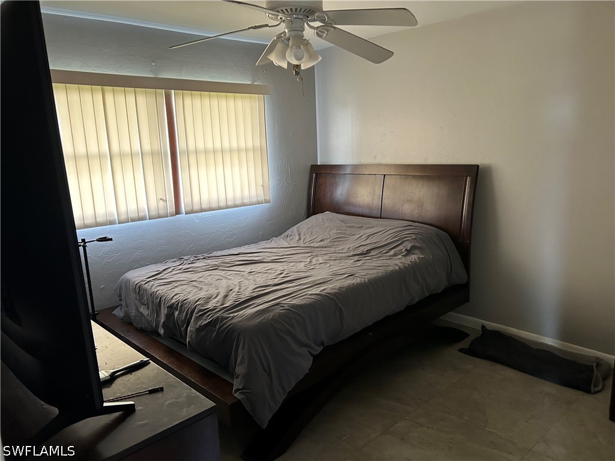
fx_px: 462
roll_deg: +2.6
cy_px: 230
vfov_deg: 53.1
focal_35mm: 26
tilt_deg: -10.6
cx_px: 308
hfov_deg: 67.3
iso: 400
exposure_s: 1/60
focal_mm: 5.7
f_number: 1.5
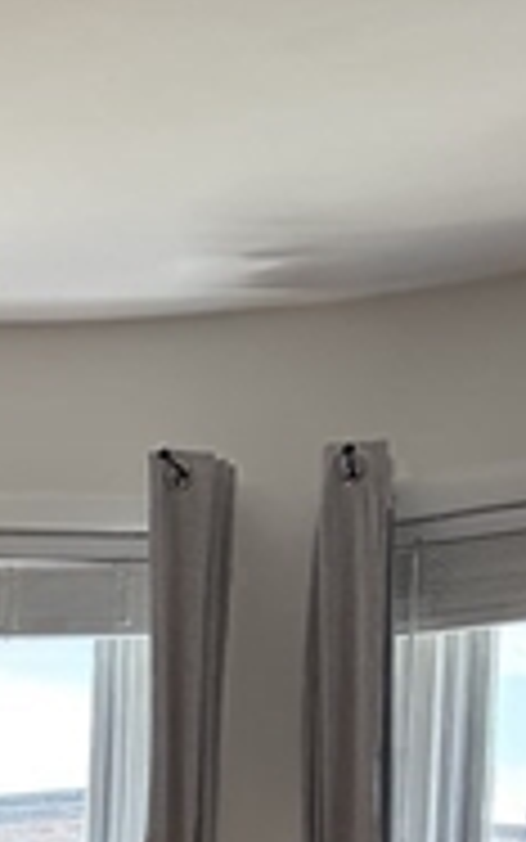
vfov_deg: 16.1
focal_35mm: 113
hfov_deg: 11.2
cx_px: -220
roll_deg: -0.3
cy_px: 1432
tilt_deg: -8.7
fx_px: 2590
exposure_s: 1/197
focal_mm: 5.96
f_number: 1.6
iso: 80
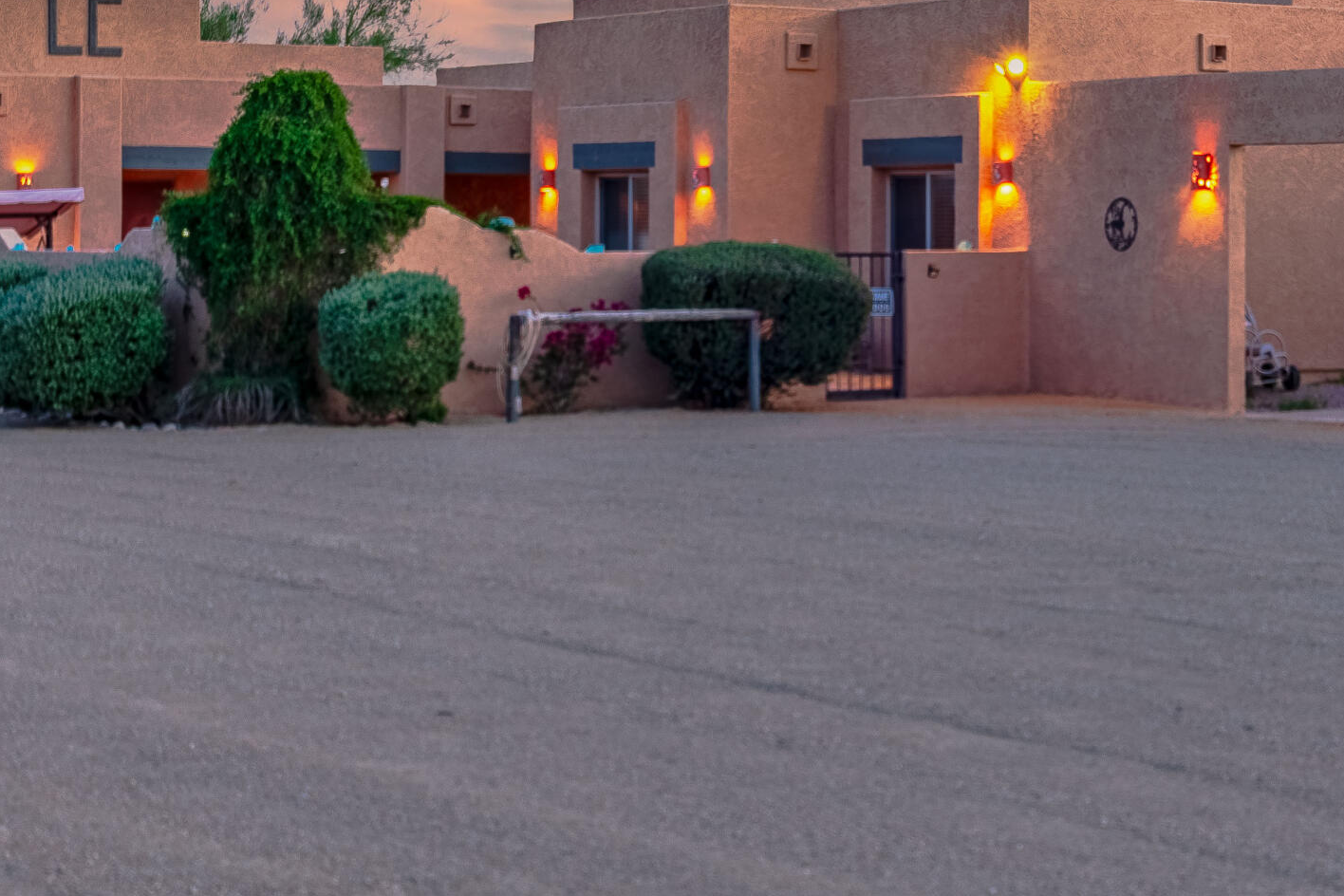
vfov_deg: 15.2
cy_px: 63
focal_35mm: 89
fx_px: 3322
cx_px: 952
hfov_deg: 22.7
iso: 160
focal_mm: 28
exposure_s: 1/60
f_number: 8
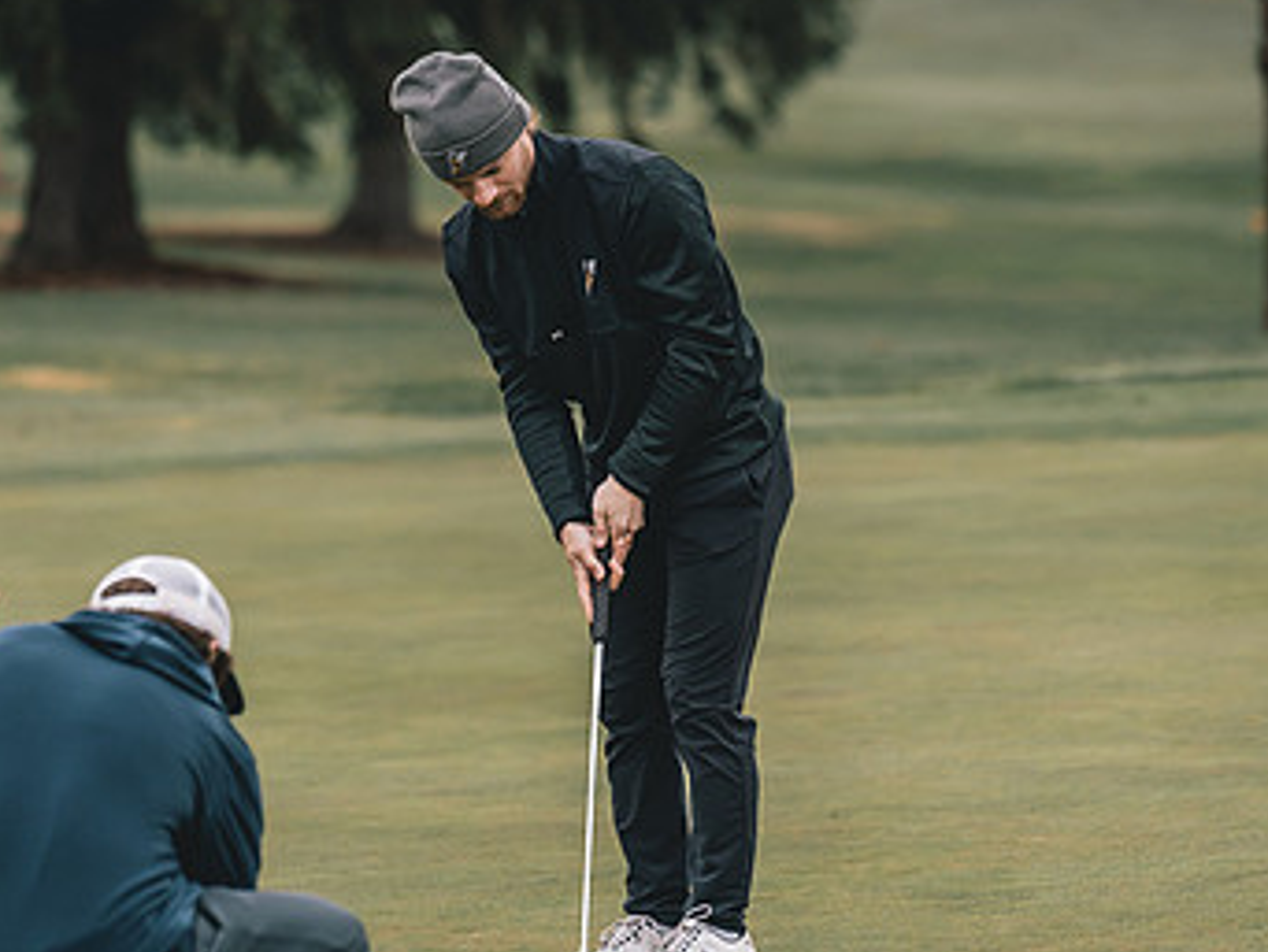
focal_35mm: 288
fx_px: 10557
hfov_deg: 6.9
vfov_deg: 5.2
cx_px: 695
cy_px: 469
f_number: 2.8
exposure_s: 1/3200
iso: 640
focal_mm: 150
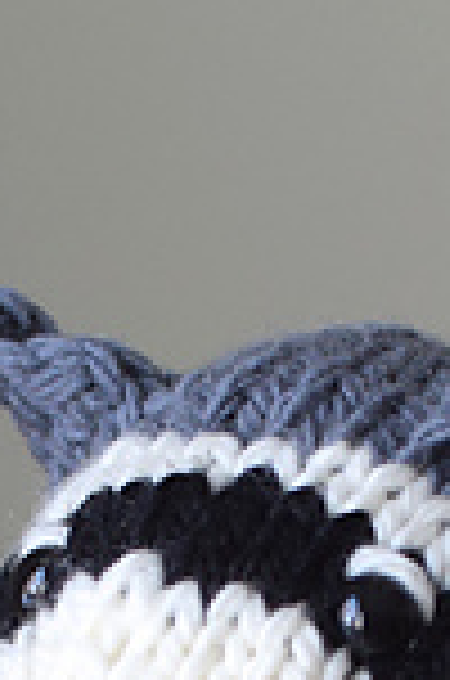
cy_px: 1072
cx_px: 299
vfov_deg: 9.0
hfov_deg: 6.1
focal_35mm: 223
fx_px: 4203
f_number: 4.5
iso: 640
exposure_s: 1/60
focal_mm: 35
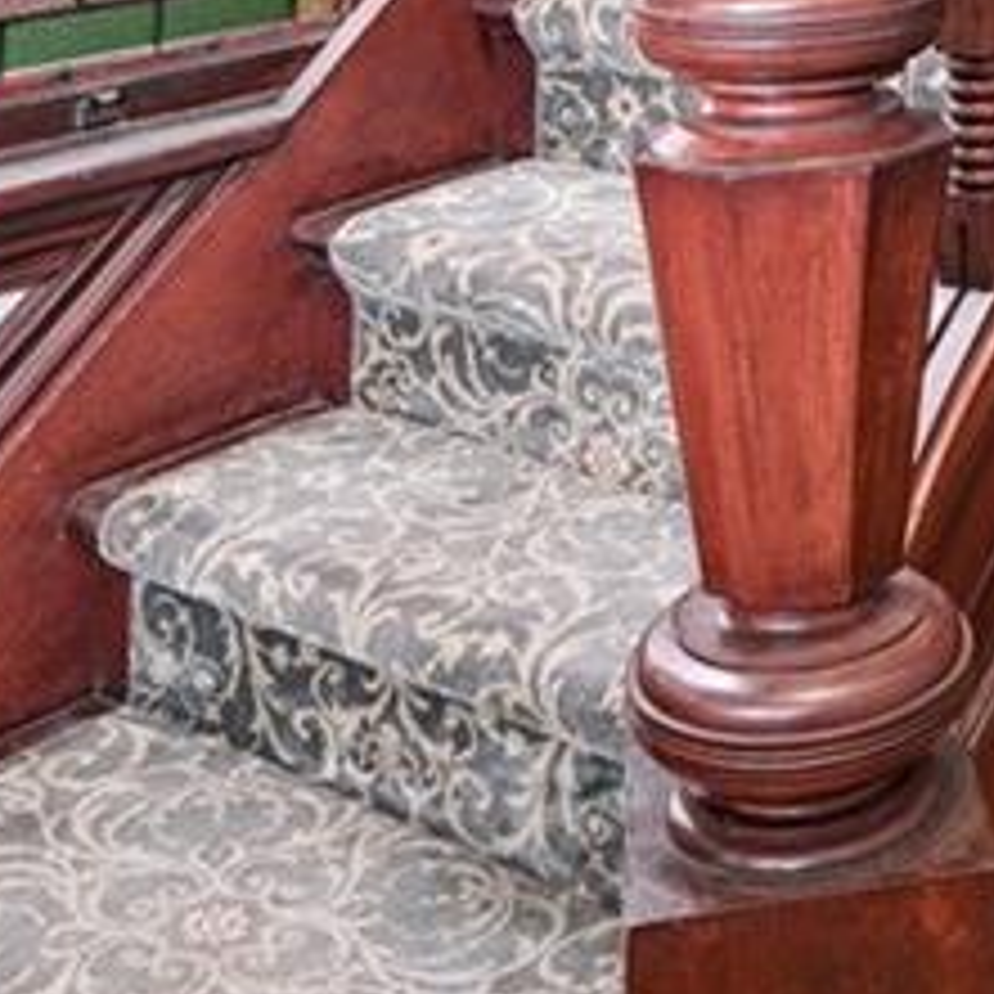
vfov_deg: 23.4
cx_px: 1156
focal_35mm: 63
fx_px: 2047
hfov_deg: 24.9
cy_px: -378
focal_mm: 16
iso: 320
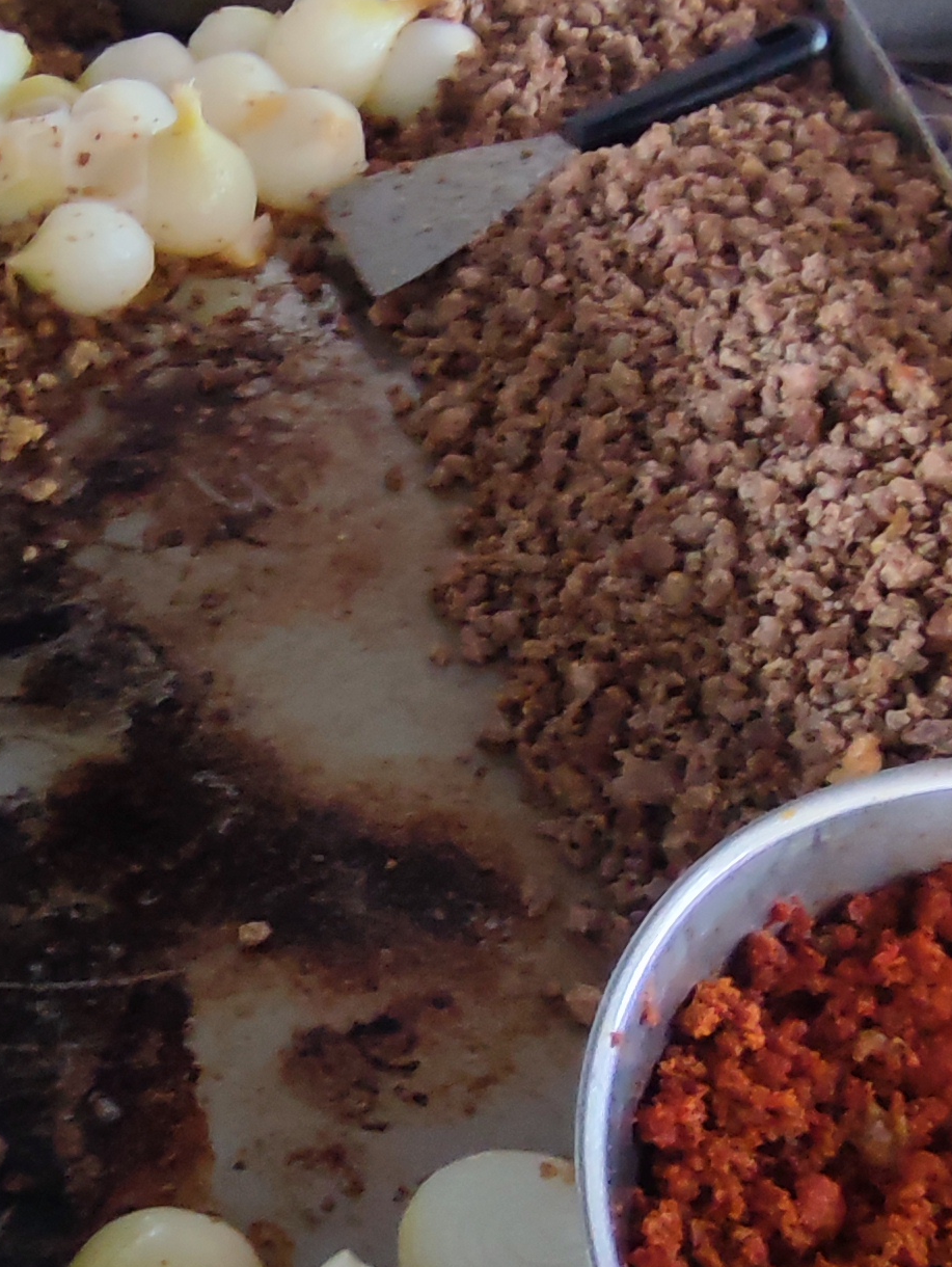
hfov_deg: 32.9
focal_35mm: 43
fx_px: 1575
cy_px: 787
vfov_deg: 43.5
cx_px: 220
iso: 238
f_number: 2.2
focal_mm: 1.65
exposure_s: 1/20
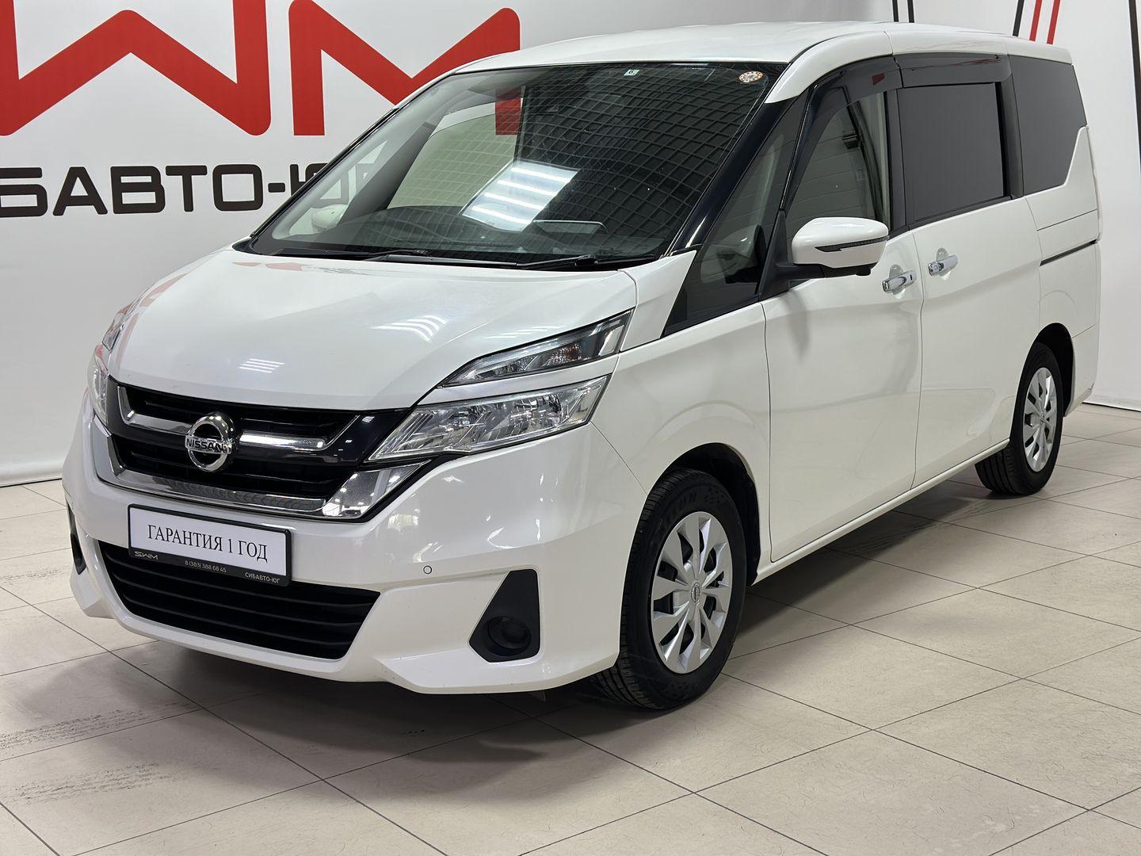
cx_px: 570
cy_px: 428
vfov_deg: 30.3
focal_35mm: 48
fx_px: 1582
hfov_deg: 39.7
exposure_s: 1/100
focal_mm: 6.86
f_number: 1.78
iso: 80
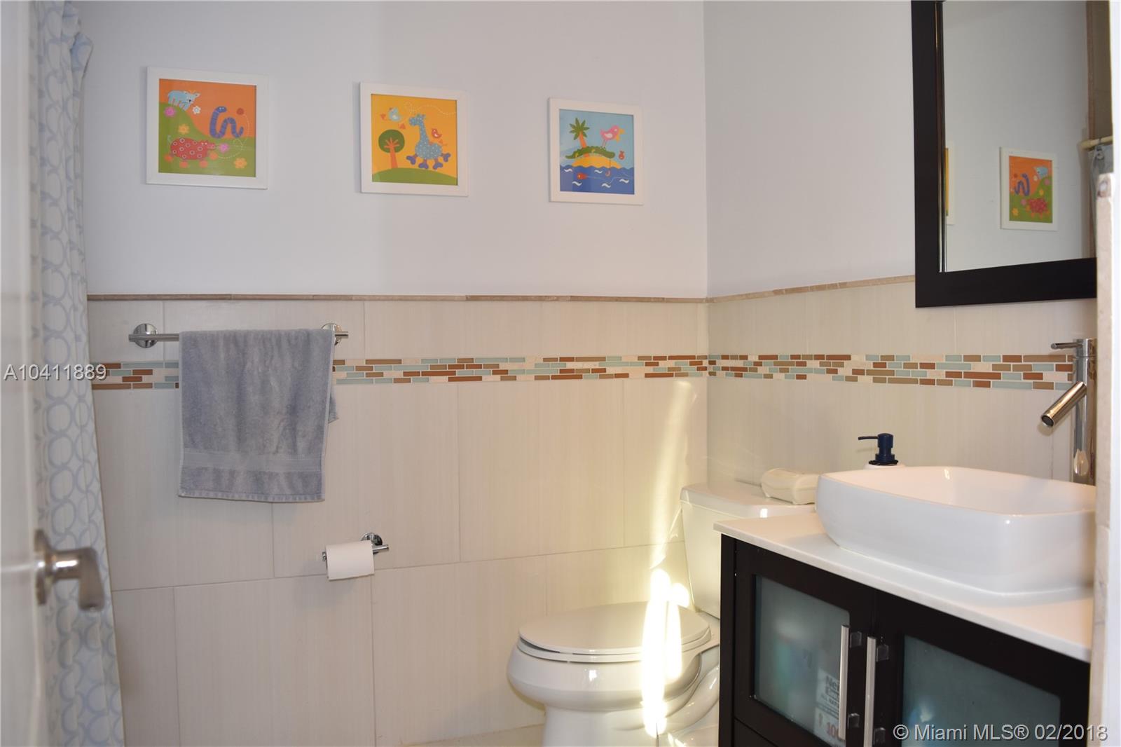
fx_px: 934
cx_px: 560
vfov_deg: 43.6
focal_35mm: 30
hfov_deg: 61.9
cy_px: 374
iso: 400
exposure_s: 1/80
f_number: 4.5
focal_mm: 20
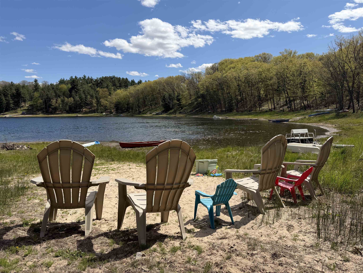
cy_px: 136
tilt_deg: -5.3
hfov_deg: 71.6
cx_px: 182
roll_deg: +1.8
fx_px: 252
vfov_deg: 56.8
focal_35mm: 24
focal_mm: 6.76
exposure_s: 1/5714
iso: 80
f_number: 1.78
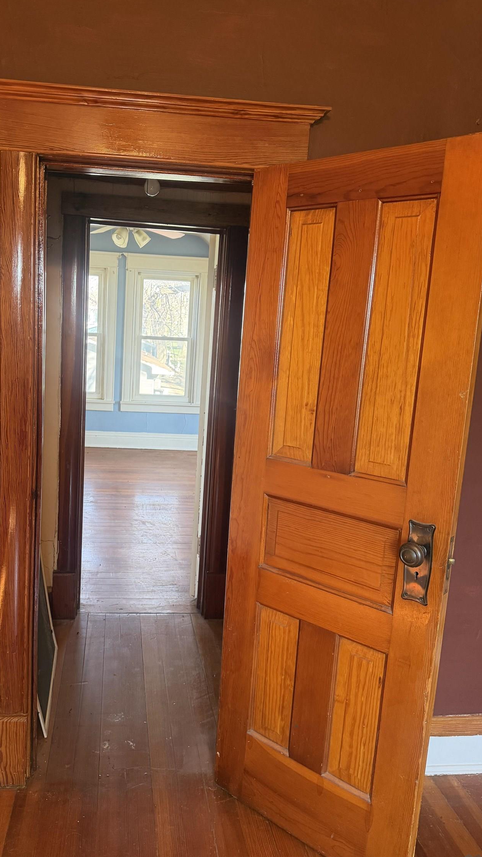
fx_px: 613
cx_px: 165
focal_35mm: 27
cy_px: 432
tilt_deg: -9.8
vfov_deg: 69.9
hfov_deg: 42.4
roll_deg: -3.0
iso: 400
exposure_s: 1/120
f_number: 1.78
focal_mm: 6.76
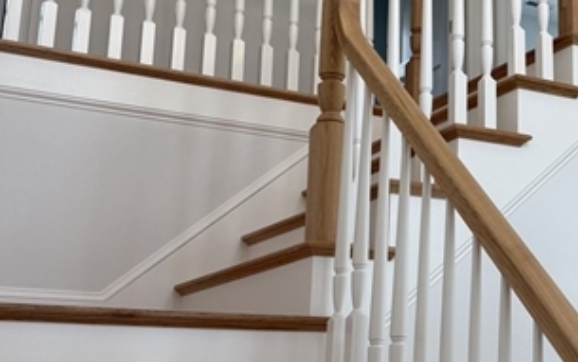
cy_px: 138
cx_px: 534
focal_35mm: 64
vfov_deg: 20.3
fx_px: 1009
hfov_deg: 30.4
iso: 100
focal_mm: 6.76
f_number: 1.78
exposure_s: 1/358
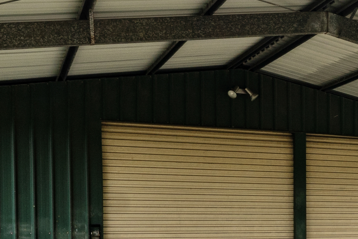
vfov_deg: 17.8
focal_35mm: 75
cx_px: 466
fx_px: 746
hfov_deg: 23.8
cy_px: 240
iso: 100
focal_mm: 12
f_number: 8
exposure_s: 1/60
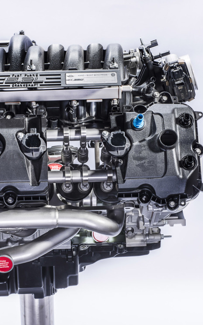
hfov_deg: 13.3
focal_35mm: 98
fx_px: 868
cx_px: 77
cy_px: 168
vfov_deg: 21.2
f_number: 18
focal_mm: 60
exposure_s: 1/125
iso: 100
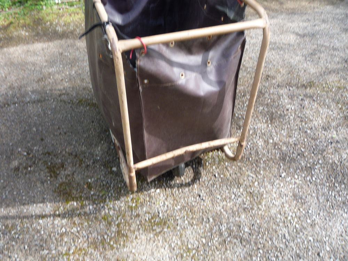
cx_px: 174
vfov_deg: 46.8
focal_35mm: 30
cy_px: 130
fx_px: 302
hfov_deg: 60.0
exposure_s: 1/100
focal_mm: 5.2
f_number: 4
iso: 100
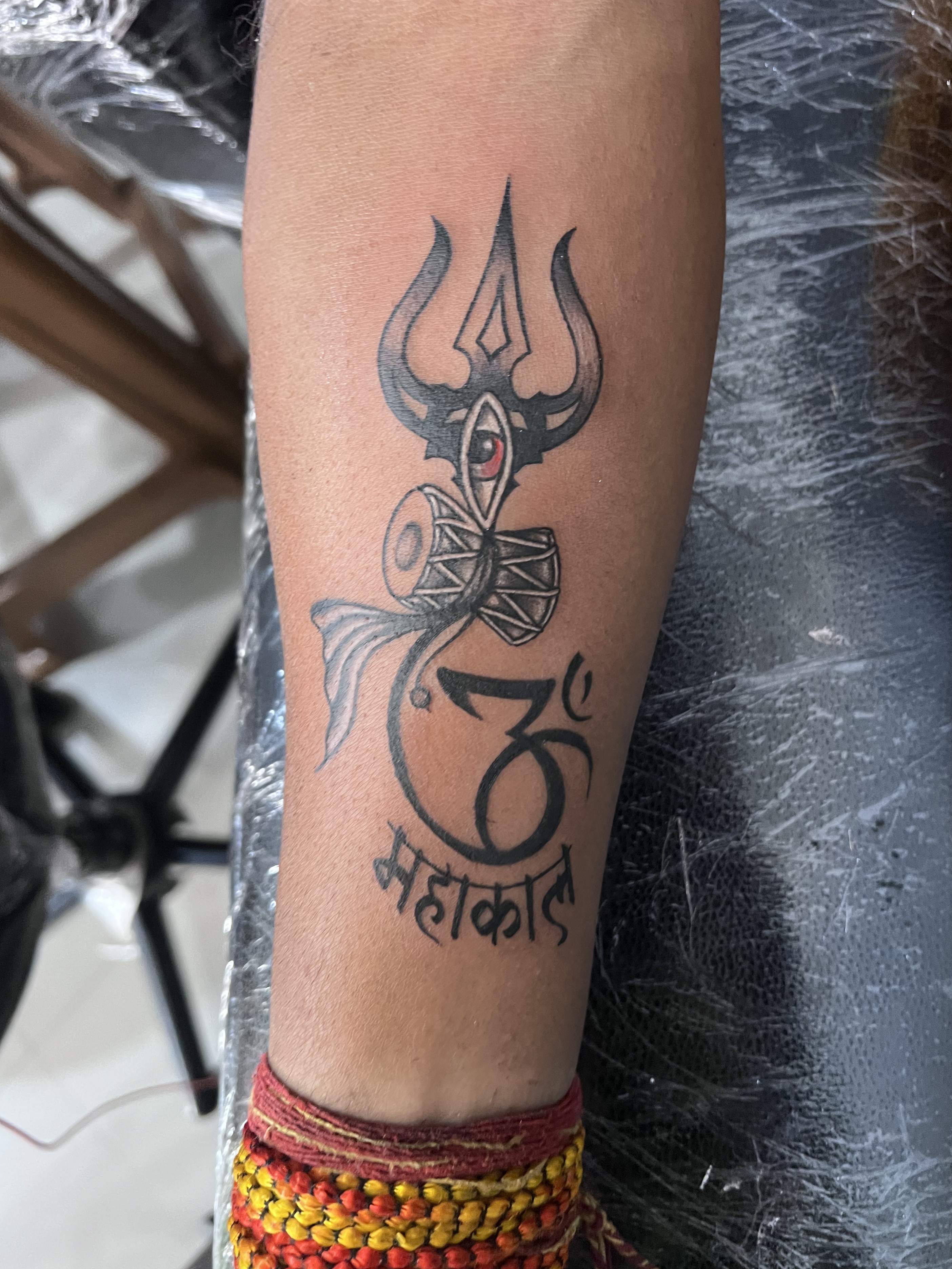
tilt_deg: -72.5
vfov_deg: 63.4
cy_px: 591
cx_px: 496
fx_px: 1027
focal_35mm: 28
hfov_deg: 49.7
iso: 320
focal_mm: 5.7
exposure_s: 1/50
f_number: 1.5
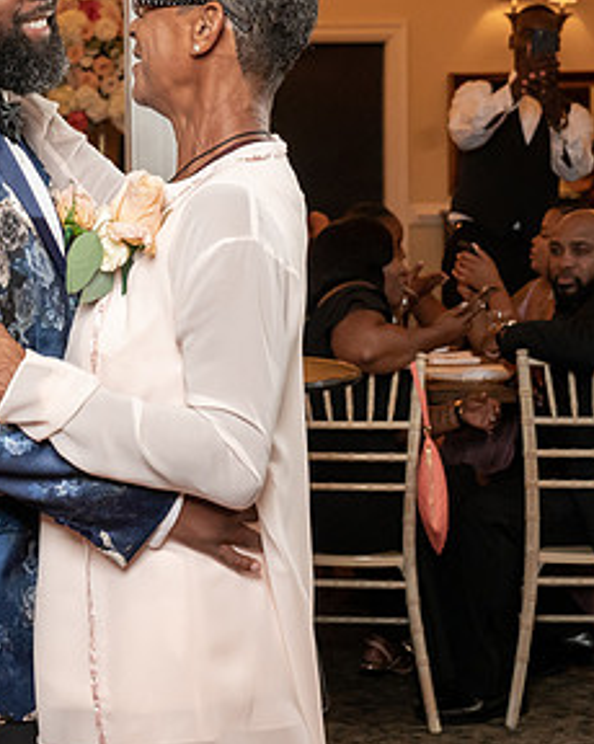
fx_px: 2112
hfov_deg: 15.9
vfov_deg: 19.9
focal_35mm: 96
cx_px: 113
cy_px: 257
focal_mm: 48
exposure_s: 1/200
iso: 4000
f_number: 5.6
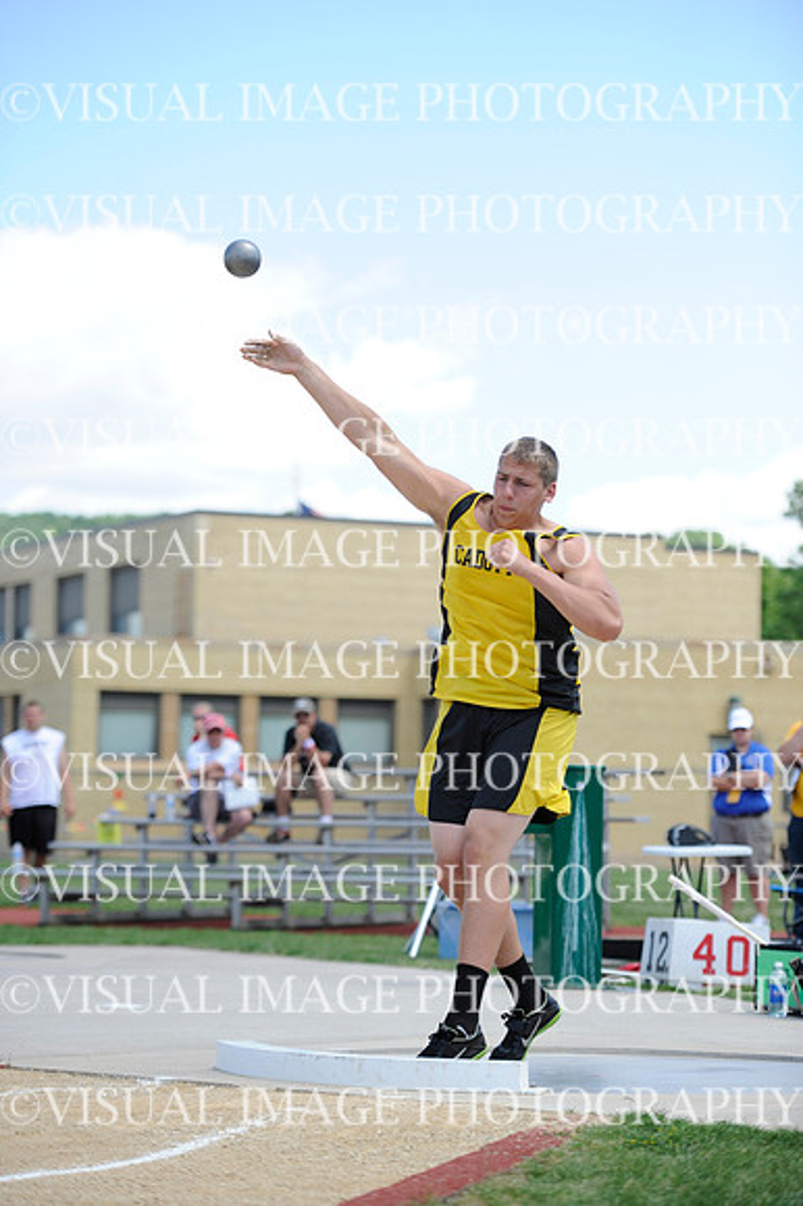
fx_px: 3517
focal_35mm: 105
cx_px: 402
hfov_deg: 13.0
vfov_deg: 19.5
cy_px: 603
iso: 400
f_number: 2.8
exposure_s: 1/2500
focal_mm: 105
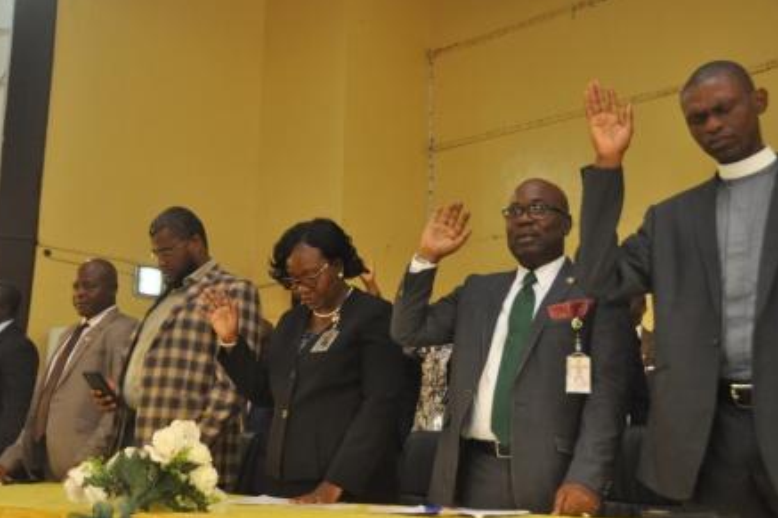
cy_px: 256
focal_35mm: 42
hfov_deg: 46.9
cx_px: 386
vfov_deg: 32.2
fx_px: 897
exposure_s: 1/60
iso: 1600
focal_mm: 27
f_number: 4
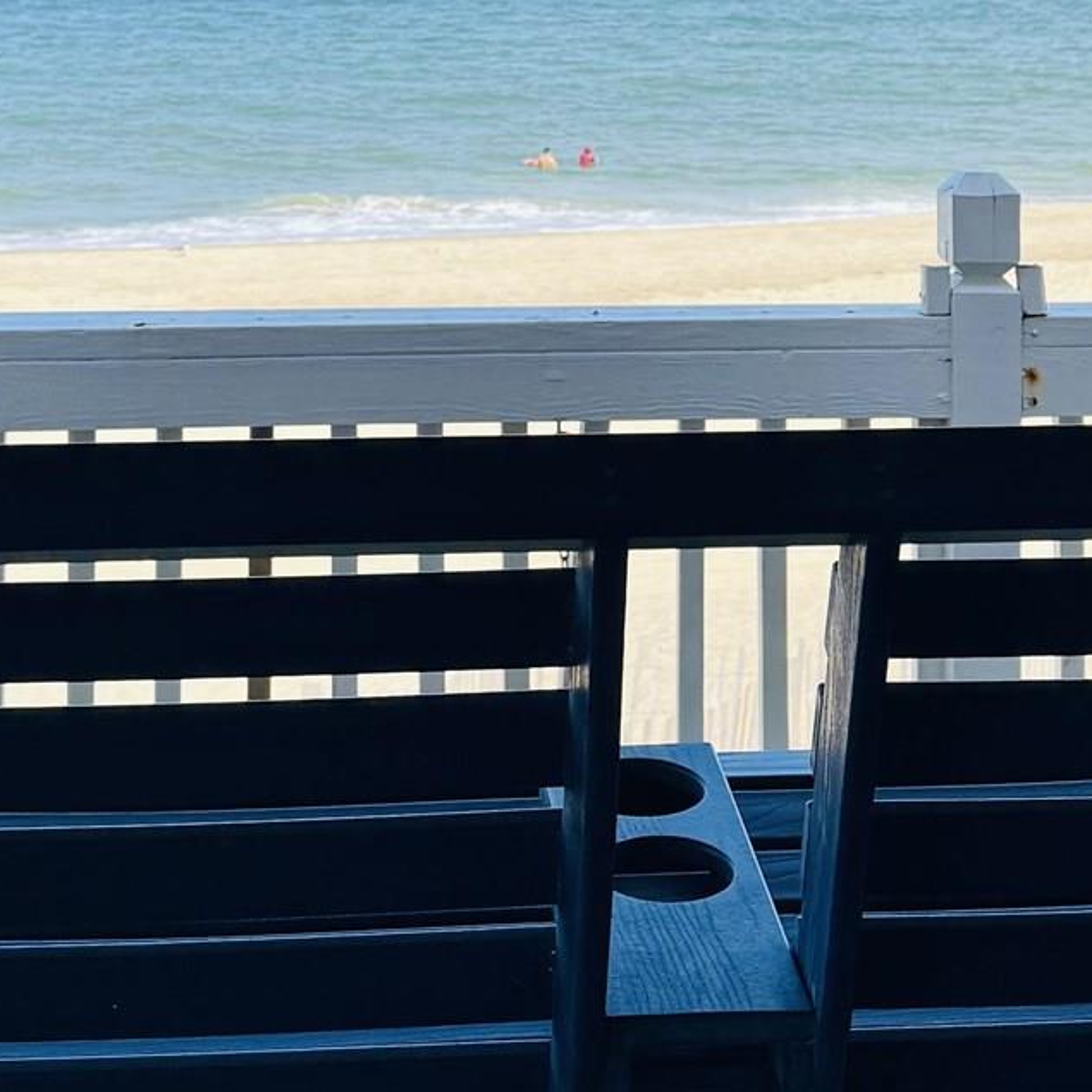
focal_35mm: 77
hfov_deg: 22.5
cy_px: 24
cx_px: 483
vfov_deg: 21.7
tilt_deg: -1.8
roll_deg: +1.0
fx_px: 2748
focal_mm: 6.76
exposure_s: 1/4310
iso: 80
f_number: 1.78
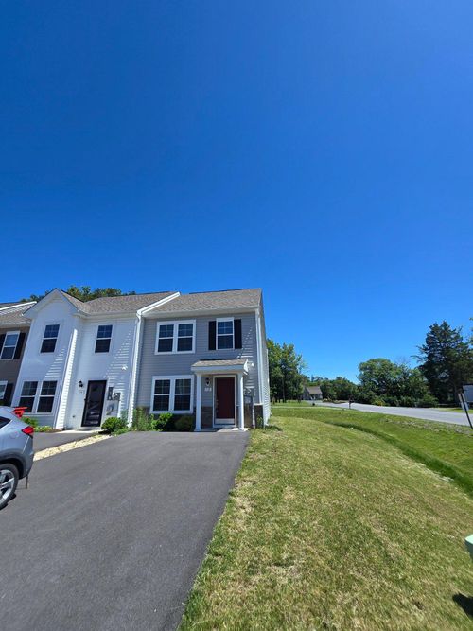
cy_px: 316
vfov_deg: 106.2
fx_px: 237
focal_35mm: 13
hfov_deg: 89.9
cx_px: 236
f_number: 2.2
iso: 50
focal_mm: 2.2
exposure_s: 1/2228
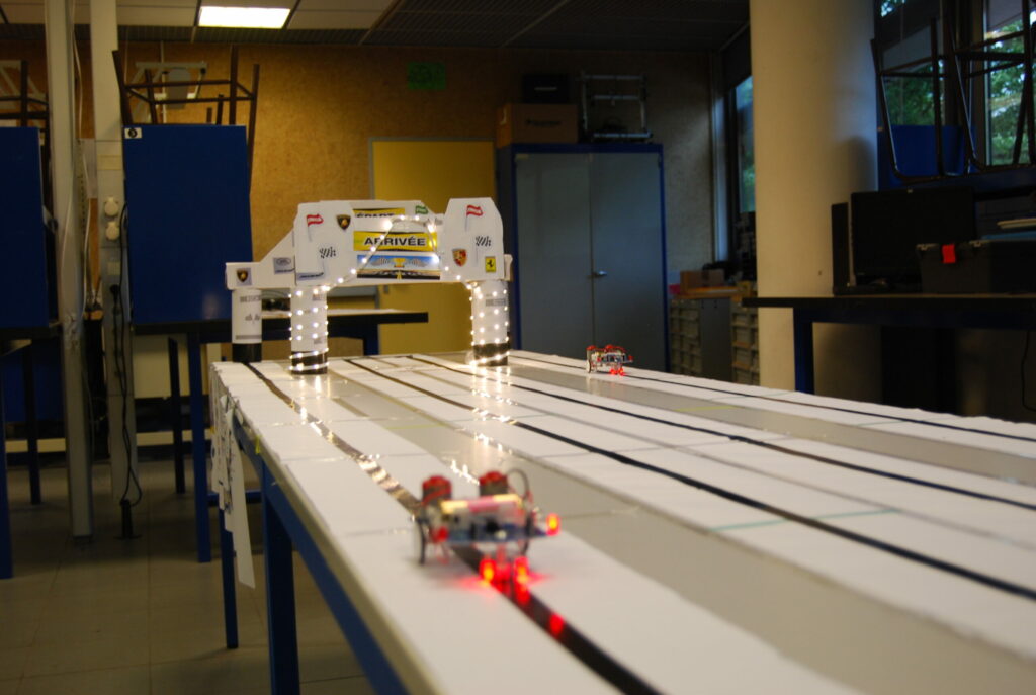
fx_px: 1297
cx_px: 518
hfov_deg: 43.5
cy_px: 348
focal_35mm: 45
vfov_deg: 30.0
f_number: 4.2
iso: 400
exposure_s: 1/40
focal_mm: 30
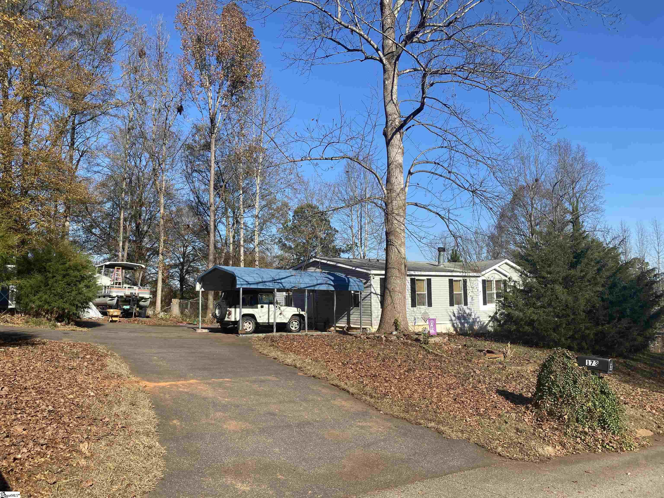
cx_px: 332
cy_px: 249
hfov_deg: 67.3
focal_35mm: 26
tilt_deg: +5.2
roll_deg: +0.2
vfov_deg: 53.1
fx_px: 499
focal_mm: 4.25
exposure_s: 1/2222
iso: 32
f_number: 1.8
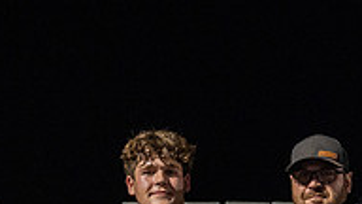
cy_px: 375
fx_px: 1373
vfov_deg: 8.2
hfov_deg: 15.0
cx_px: 153
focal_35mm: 143
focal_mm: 36
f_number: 4
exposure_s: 1/160
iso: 1250
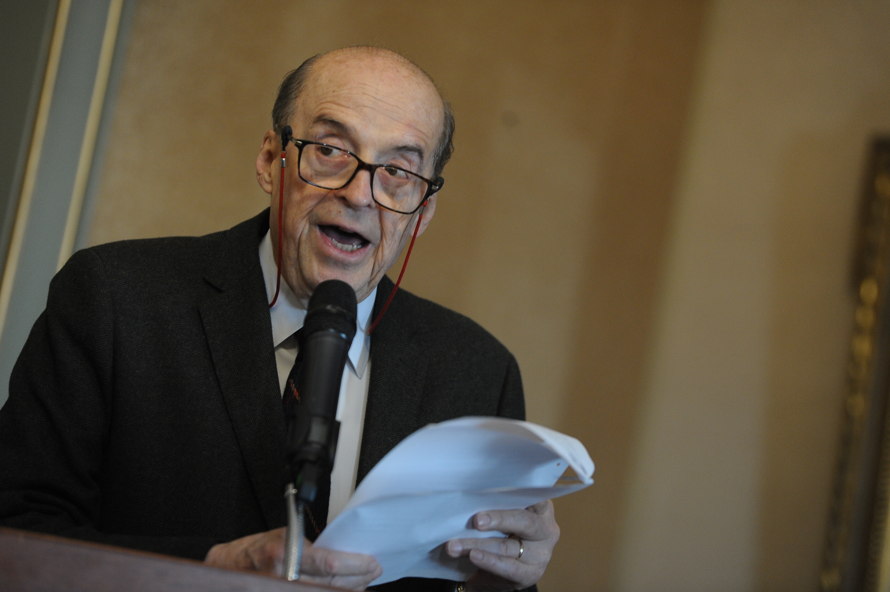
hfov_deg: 14.7
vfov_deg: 9.8
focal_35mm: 140
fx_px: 3459
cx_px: 445
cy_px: 296
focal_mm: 140
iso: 2500
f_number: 2.8
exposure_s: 1/200
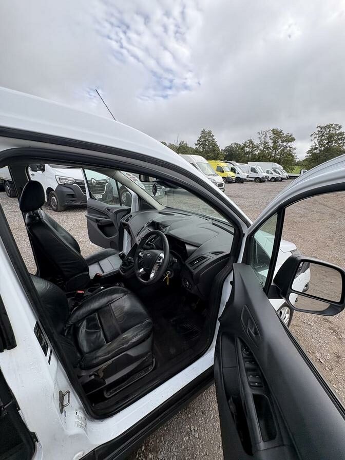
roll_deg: +1.7
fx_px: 186
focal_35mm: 14
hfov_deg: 85.7
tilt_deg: -11.0
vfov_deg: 102.1
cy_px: 230
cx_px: 172
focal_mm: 2.22
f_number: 2.2
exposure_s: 1/445
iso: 64
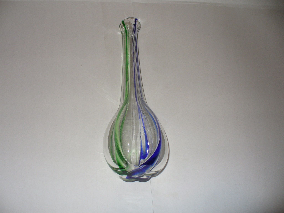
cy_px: 106
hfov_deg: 50.1
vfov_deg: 38.7
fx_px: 304
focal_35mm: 37
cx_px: 142
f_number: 2.8
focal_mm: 6.1
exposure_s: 1/30
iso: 100
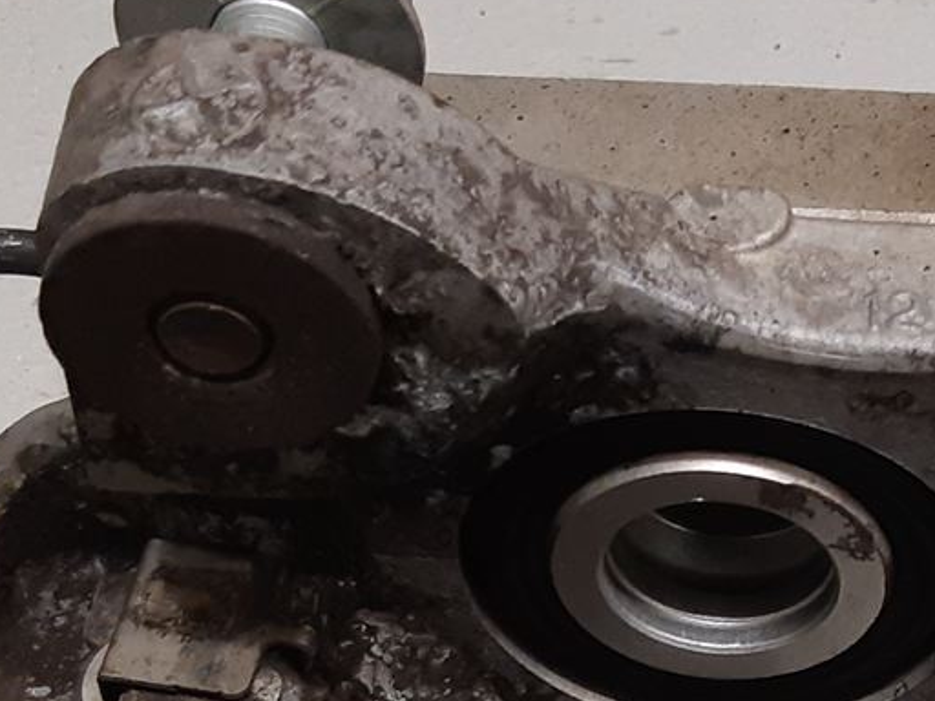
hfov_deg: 18.6
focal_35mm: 104
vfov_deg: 13.8
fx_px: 2809
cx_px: 853
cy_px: 880
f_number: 1.7
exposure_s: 1/50
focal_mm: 3.93
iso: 200
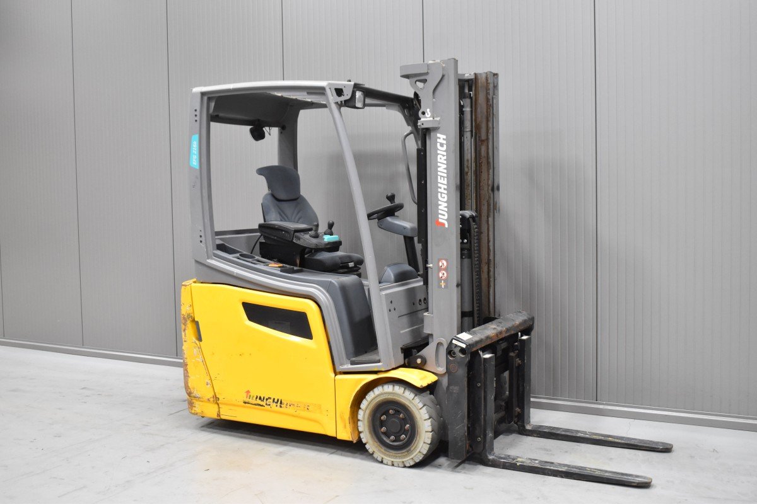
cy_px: 252
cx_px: 378
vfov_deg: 35.5
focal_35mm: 38
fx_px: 788
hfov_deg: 51.3
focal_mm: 25
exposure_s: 1/30
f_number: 5
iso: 1600
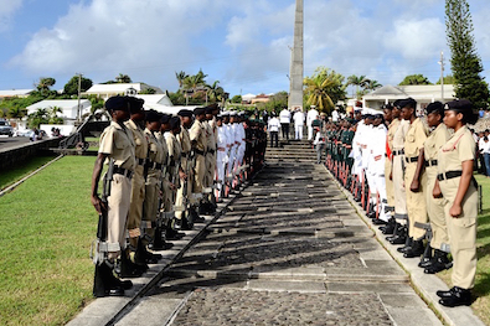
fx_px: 993
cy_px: 97
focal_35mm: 73
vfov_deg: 18.6
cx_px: 293
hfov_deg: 27.7
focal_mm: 45
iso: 200
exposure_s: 1/640
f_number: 13
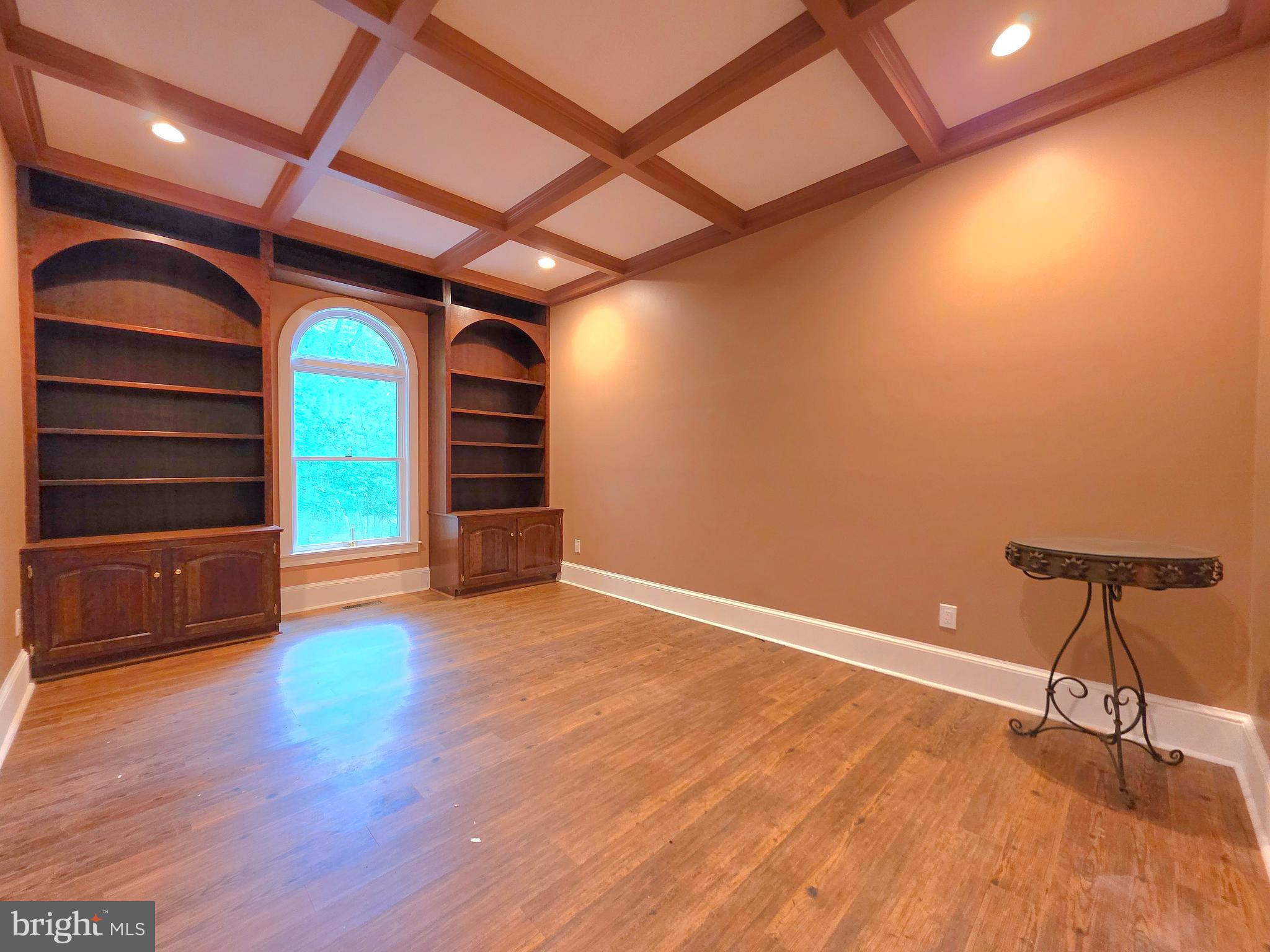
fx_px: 477
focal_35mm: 13
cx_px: 635
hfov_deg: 106.2
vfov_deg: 89.9
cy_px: 476
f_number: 1.9
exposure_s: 1/60.2
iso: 640
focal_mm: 2.2
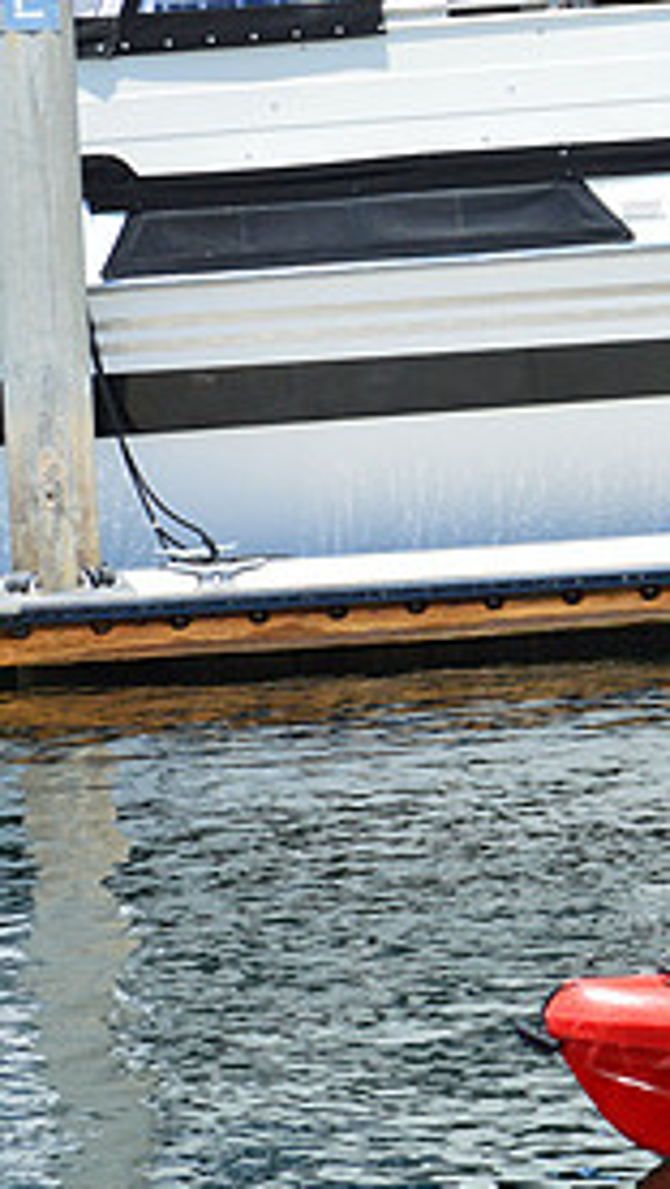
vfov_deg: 11.9
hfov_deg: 6.6
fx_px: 5714
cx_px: 1211
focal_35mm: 181
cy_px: 644
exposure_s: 1/500
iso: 400
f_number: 11
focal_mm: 55
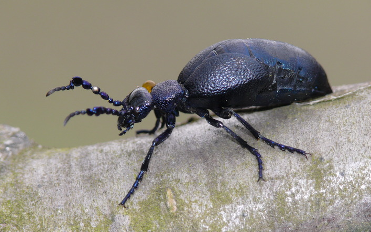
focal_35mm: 331
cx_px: 190
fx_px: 3346
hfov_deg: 6.3
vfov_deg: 4.0
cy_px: 113
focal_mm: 54.7
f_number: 4.5
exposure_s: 1/200
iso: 100
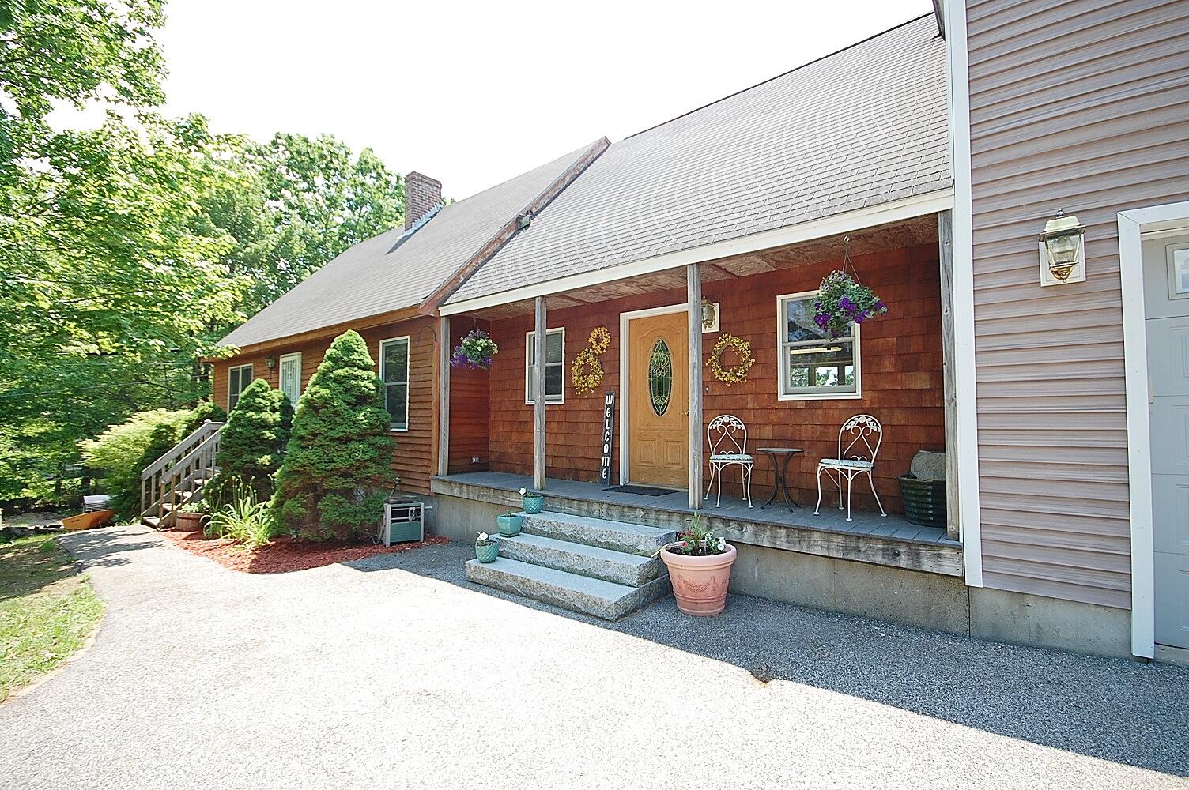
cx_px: 594
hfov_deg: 100.4
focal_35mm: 15
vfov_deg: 77.2
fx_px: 495
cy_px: 395
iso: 200
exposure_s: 1/160
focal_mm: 10
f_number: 6.3
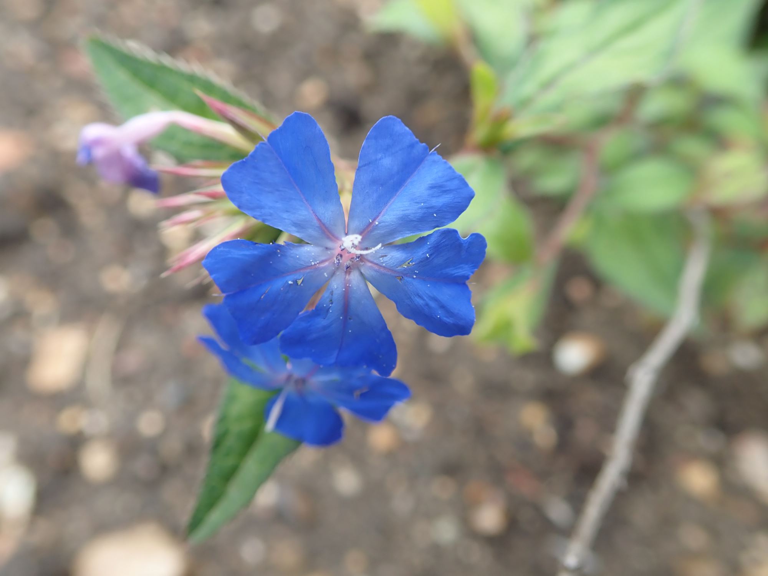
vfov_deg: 46.8
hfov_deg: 60.0
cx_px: 384
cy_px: 288
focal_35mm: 30
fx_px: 666
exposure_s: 1/160
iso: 100
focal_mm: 5.5
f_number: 3.2
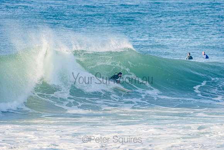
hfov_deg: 4.1
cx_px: 112
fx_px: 3112
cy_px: 75
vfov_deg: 2.8
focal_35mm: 500
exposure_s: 1/1600
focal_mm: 500
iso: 320
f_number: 5.6
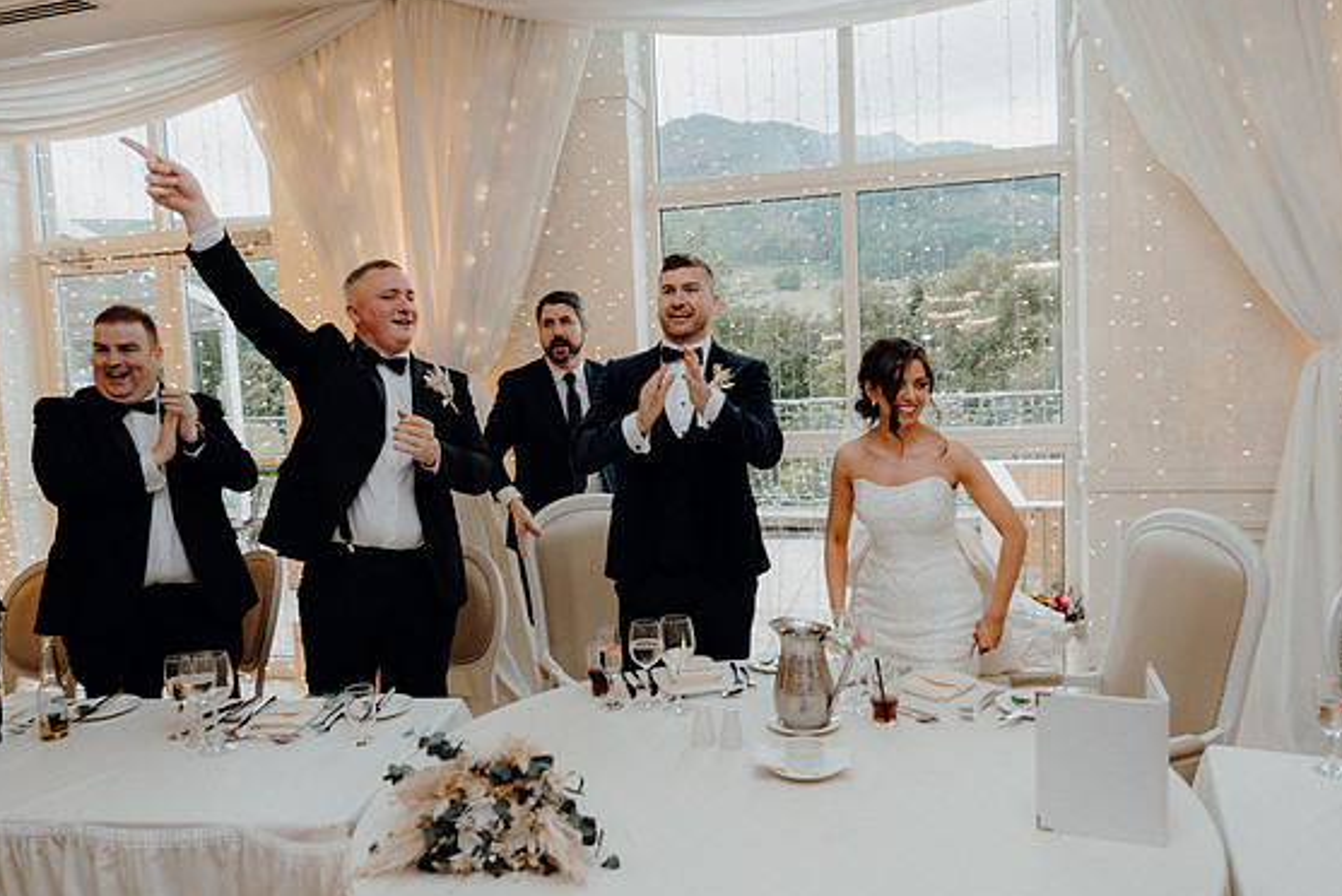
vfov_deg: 51.3
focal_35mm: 25
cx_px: 670
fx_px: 932
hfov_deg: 71.5
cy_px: 447
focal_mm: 24
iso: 800
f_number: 3.5
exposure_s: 1/160
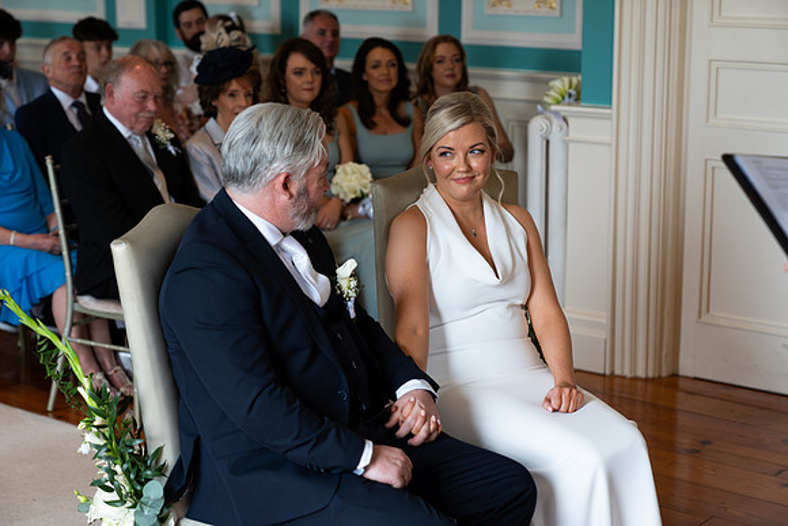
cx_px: 394
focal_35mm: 70
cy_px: 263
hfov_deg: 28.8
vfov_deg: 19.5
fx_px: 1533
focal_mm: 70
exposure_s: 1/160
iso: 400
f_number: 2.8
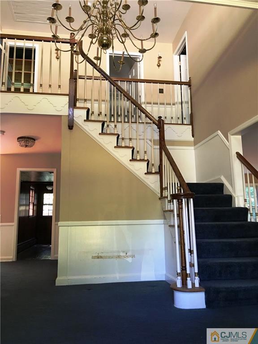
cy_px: 172
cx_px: 129
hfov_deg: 48.2
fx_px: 288
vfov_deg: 61.7
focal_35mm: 29
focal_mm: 4.15
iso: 64
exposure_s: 1/15
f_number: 2.2
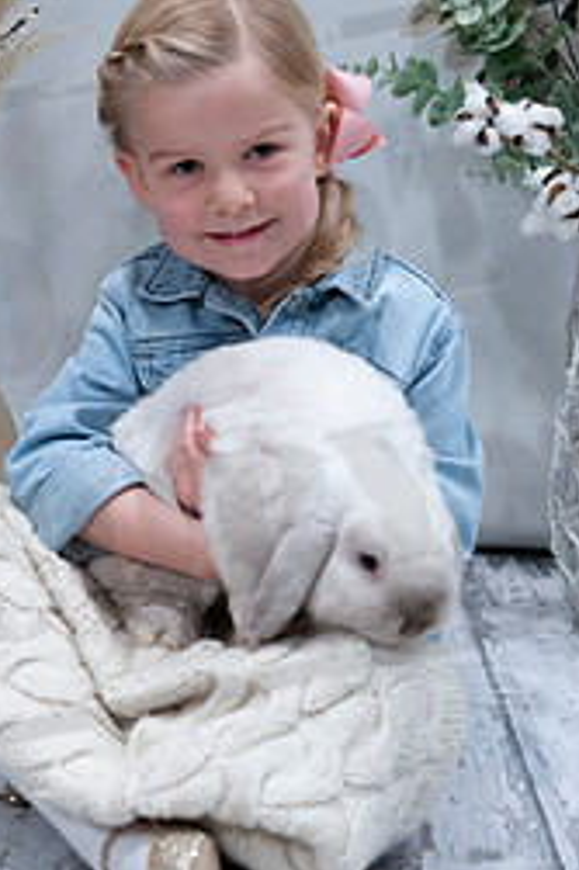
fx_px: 2077
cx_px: 168
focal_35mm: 86
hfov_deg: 15.8
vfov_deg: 23.6
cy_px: 388
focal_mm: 48
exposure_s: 1/60
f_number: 3.5
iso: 1600
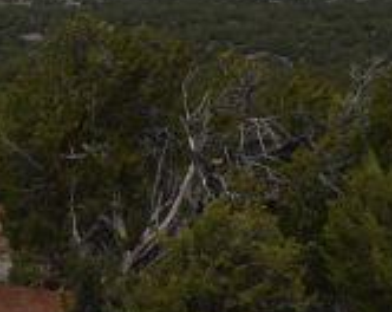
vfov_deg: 4.9
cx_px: 66
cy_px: 28
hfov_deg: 6.2
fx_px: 3623
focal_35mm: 313
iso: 100
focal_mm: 46
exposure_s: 1/200
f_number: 10
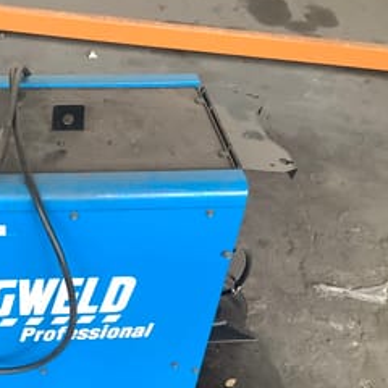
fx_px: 723
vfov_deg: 29.7
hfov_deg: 29.1
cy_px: 280
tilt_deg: -41.3
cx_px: 55
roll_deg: +0.8
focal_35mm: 57
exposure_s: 1/50
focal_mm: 3.3
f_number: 2.4
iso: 200
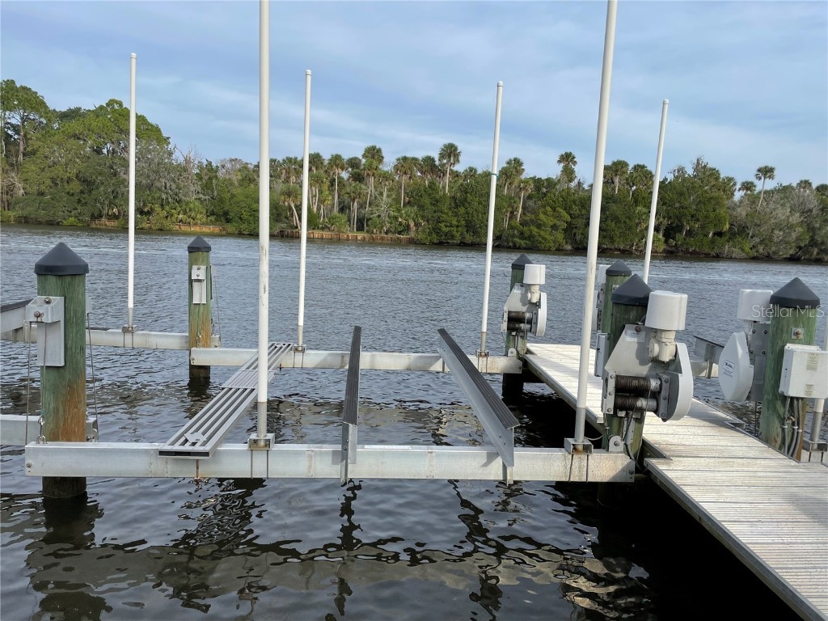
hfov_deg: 67.3
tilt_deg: -7.5
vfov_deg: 53.1
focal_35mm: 26
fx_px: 622
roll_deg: -3.1
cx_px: 414
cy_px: 310
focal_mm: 4.2
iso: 32
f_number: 1.6
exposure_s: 1/2506
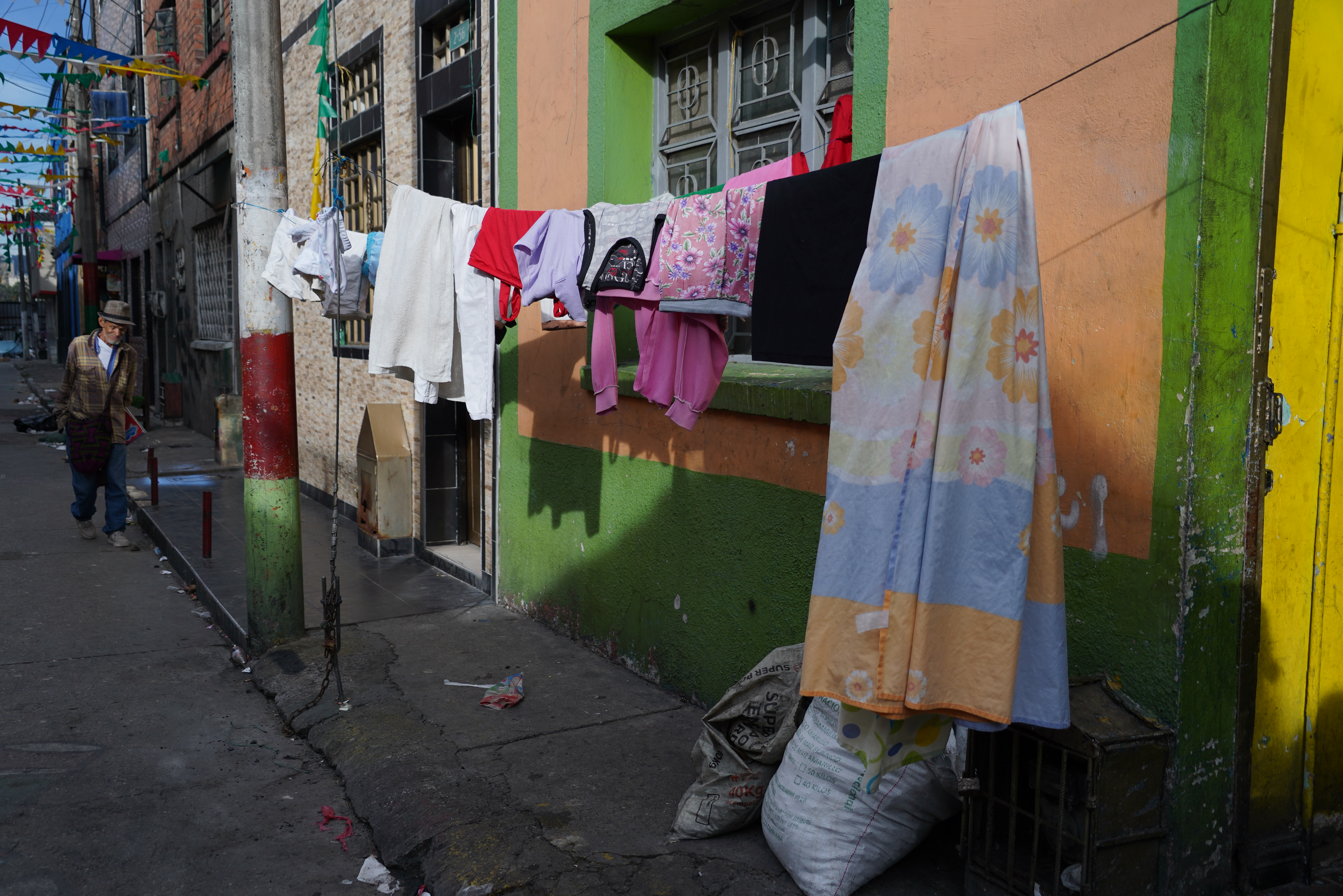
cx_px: 672
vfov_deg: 42.3
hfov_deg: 60.3
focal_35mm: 31
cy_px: 448
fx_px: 1156
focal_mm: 31
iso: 100
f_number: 4
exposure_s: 1/800
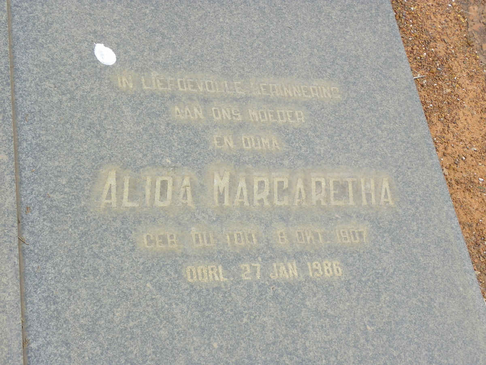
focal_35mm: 54
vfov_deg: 27.0
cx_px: 243
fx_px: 758
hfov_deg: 35.5
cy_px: 182
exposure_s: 1/200
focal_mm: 9.6
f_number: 4.5
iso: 64
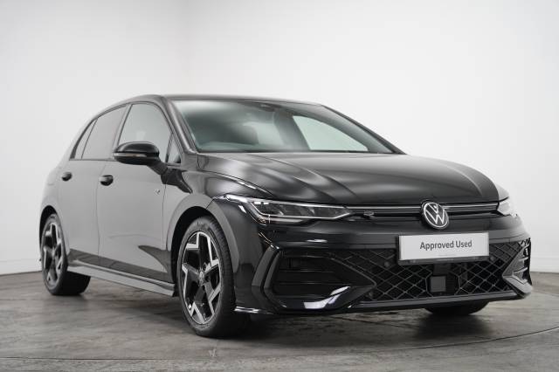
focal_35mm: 60
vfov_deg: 22.7
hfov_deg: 33.6
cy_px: 186
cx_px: 280
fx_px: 925
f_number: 3.5
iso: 1600
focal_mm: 59.6
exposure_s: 1/160
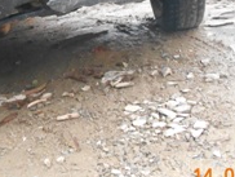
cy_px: 0
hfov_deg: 29.3
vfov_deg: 22.1
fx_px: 435
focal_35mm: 64
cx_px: 37
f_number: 3.4
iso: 800
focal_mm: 4.7
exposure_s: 1/200
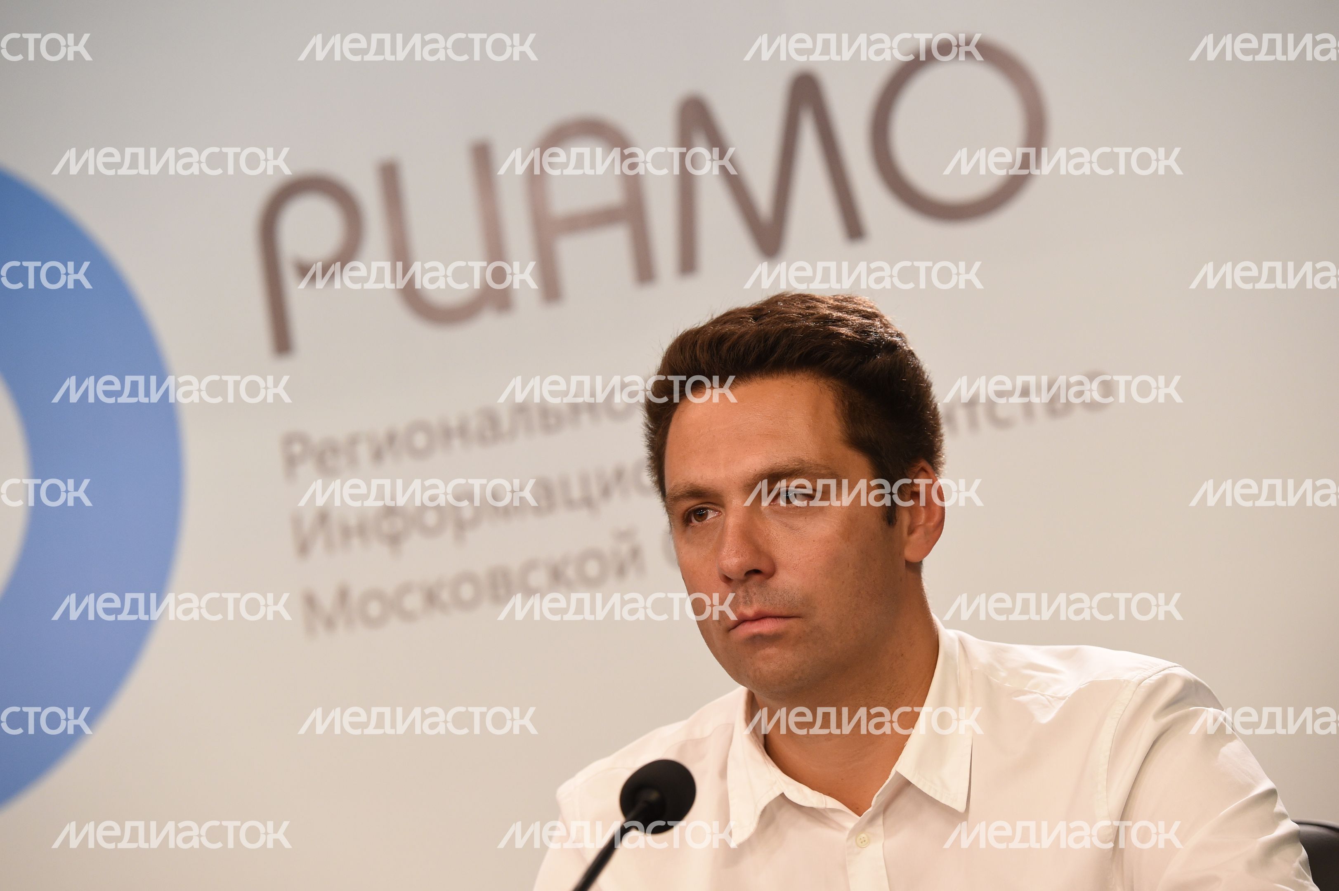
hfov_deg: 14.7
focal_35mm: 140
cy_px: 446
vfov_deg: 9.8
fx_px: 5204
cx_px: 670
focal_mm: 140
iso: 2500
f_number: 4.5
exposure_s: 1/320
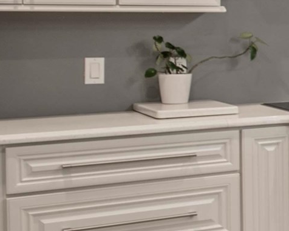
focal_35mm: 97
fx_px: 829
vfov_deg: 15.6
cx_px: 766
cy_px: 16
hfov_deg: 12.8
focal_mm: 16
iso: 100
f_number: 4
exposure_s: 1/2.5
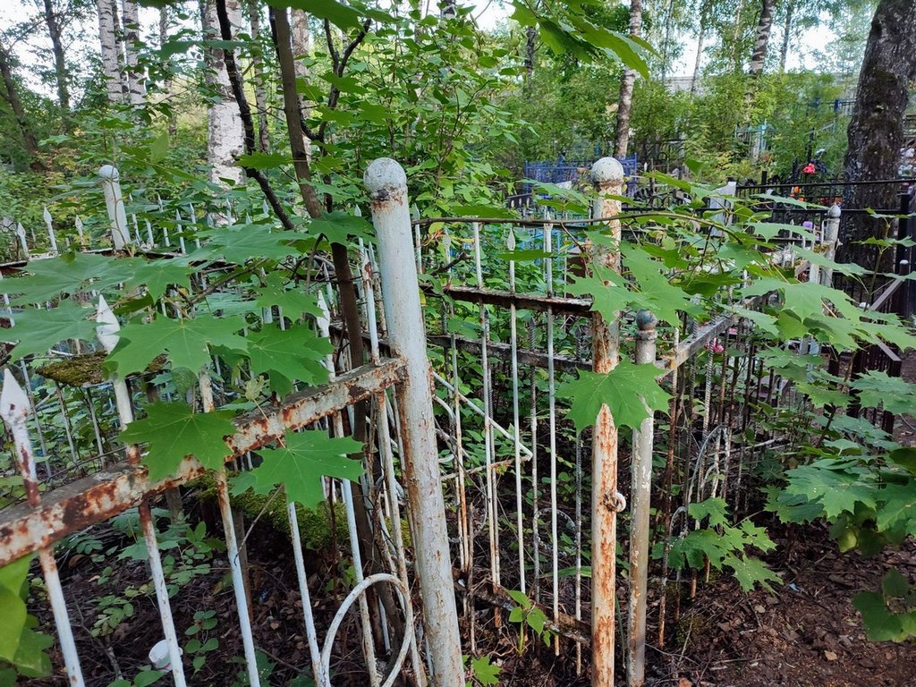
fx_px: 662
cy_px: 344
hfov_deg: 69.4
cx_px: 458
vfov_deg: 54.9
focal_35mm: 25
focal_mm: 6.04
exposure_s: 1/50
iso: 56
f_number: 1.9
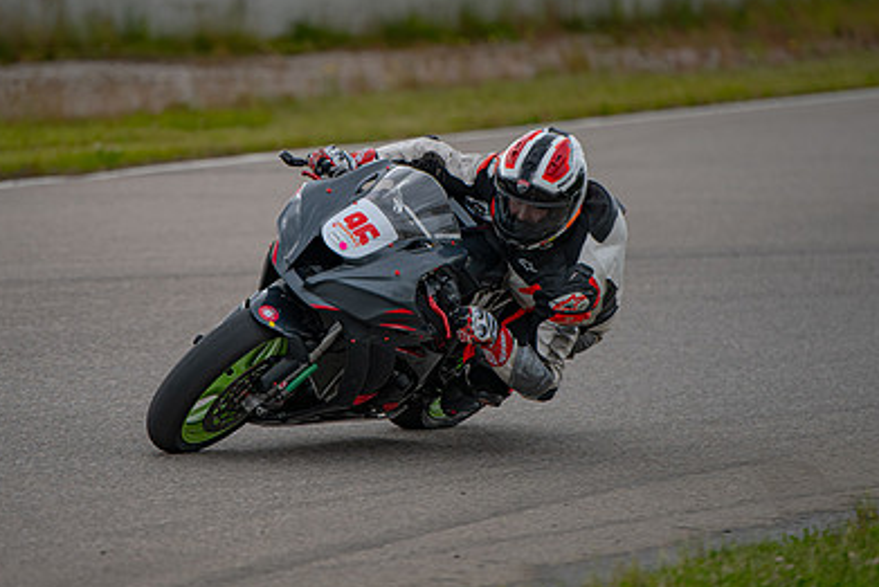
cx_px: 366
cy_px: 244
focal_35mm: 297
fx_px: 7254
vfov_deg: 4.6
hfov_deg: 6.9
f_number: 2.8
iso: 110
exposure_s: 1/1600
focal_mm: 200
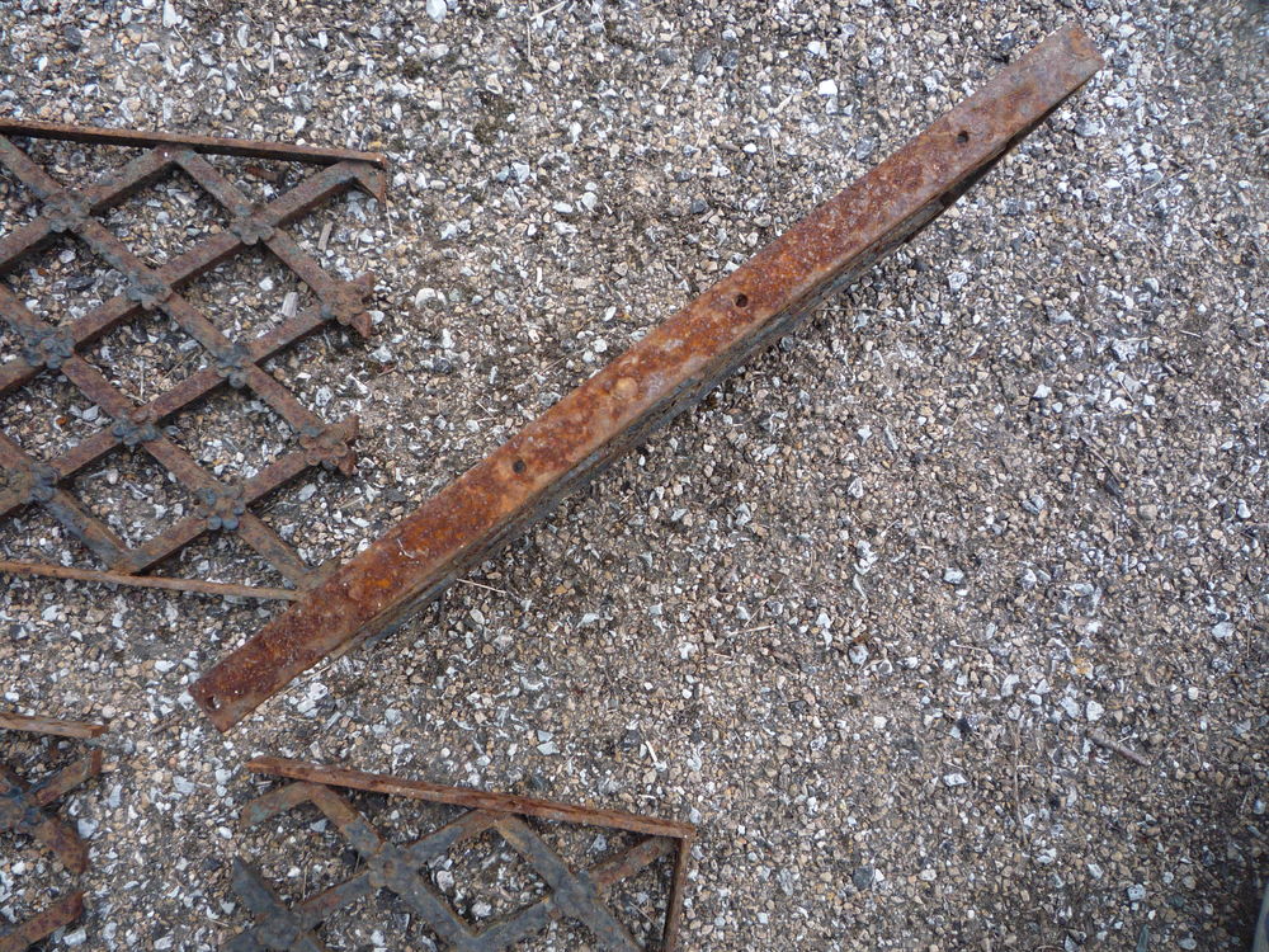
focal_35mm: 30
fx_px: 1100
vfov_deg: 46.8
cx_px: 634
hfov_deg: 60.0
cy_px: 476
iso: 125
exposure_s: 1/30
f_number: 3.3
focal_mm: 5.2
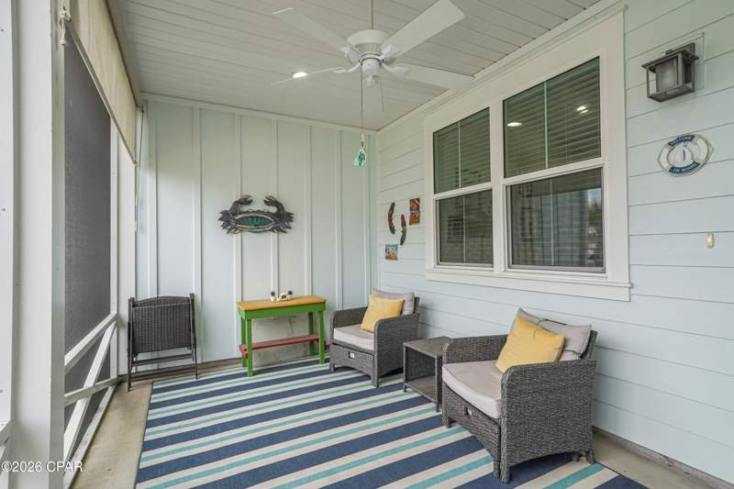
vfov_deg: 70.4
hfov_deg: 93.3
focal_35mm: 17
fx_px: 347
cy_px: 244
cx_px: 367
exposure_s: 1/500
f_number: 5.6
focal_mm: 17
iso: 1600
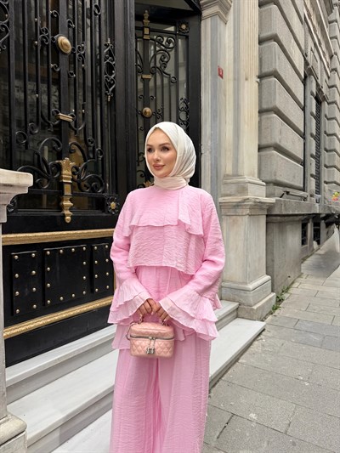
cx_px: 170
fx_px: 314
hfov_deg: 56.8
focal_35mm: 24
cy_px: 226
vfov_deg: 71.6
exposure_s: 1/920
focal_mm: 6.76
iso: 80
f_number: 1.78
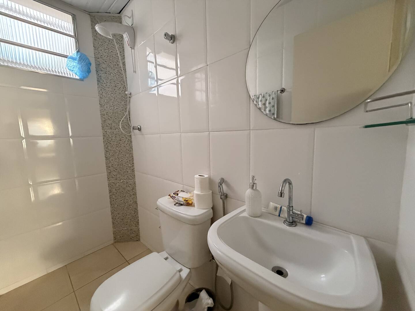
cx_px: 208
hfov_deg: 102.1
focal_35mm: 14
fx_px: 168
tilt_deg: -7.9
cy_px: 156
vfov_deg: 85.7
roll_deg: +2.1
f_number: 2.2
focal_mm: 2.22
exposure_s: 1/60
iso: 640
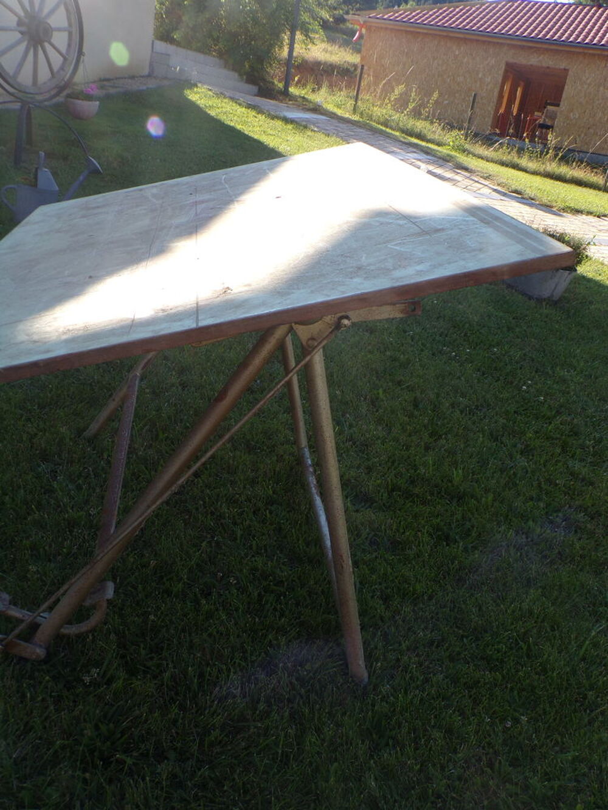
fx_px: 749
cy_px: 405
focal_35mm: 32
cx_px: 304
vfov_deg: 56.8
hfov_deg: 44.2
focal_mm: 5.8
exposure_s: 1/200
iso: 80
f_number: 4.8
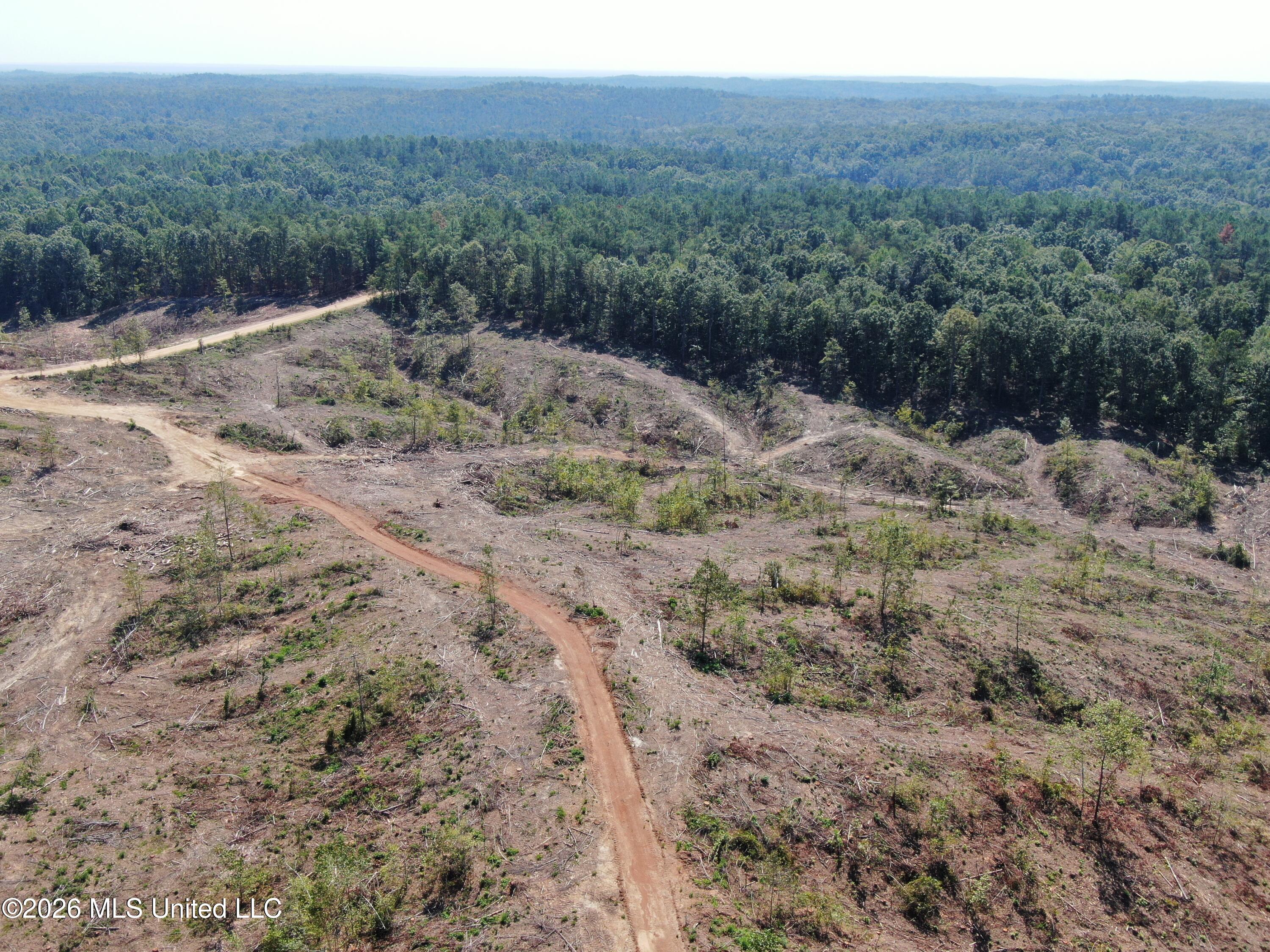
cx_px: 635
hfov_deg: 51.4
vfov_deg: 39.7
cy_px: 476
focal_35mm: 36
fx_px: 1321
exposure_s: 1/640
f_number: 3.3
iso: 100
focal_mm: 6.21
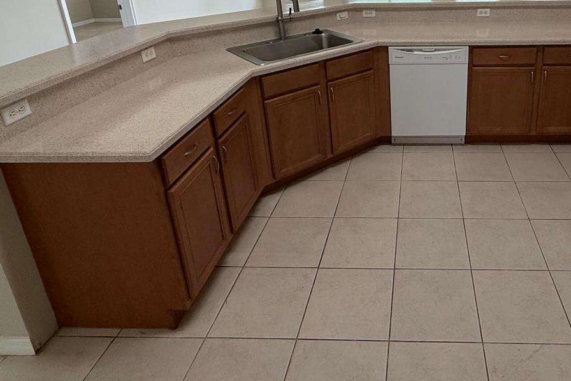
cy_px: 65
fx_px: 412
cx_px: 410
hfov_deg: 66.2
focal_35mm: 26
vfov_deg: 46.4
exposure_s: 1/120
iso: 125
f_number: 2.2
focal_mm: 2.22
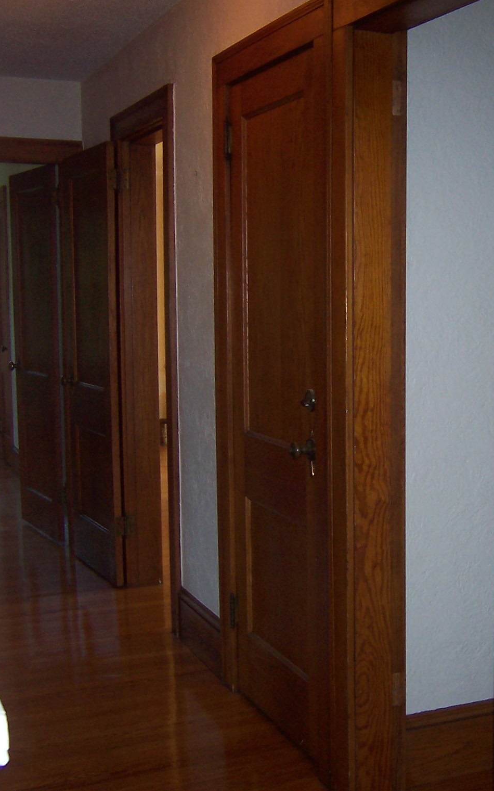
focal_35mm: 51
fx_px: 1099
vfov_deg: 39.6
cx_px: 460
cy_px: 396
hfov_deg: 24.5
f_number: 2.8
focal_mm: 5.6
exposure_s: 1/60
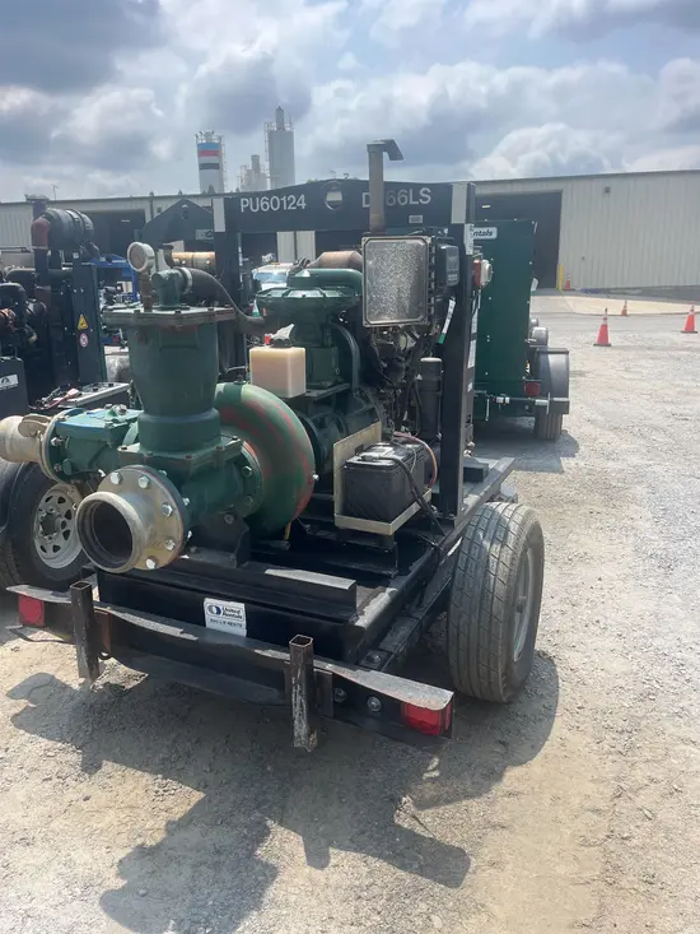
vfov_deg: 67.3
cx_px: 350
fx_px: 701
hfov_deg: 53.1
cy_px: 467
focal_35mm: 26
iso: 50
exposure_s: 1/2632
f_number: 1.6
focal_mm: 5.1
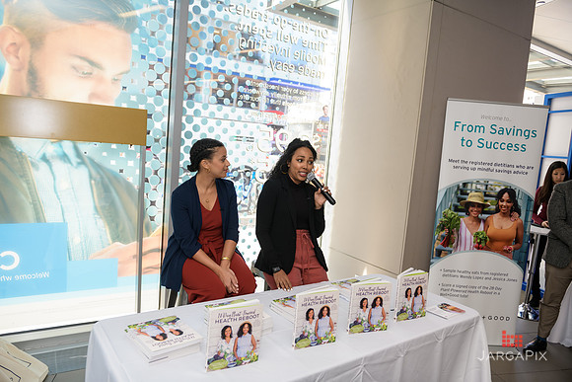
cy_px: 191
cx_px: 286
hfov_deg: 69.4
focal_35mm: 26
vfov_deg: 49.6
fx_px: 413
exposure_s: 1/125
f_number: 3.2
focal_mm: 26
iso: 200
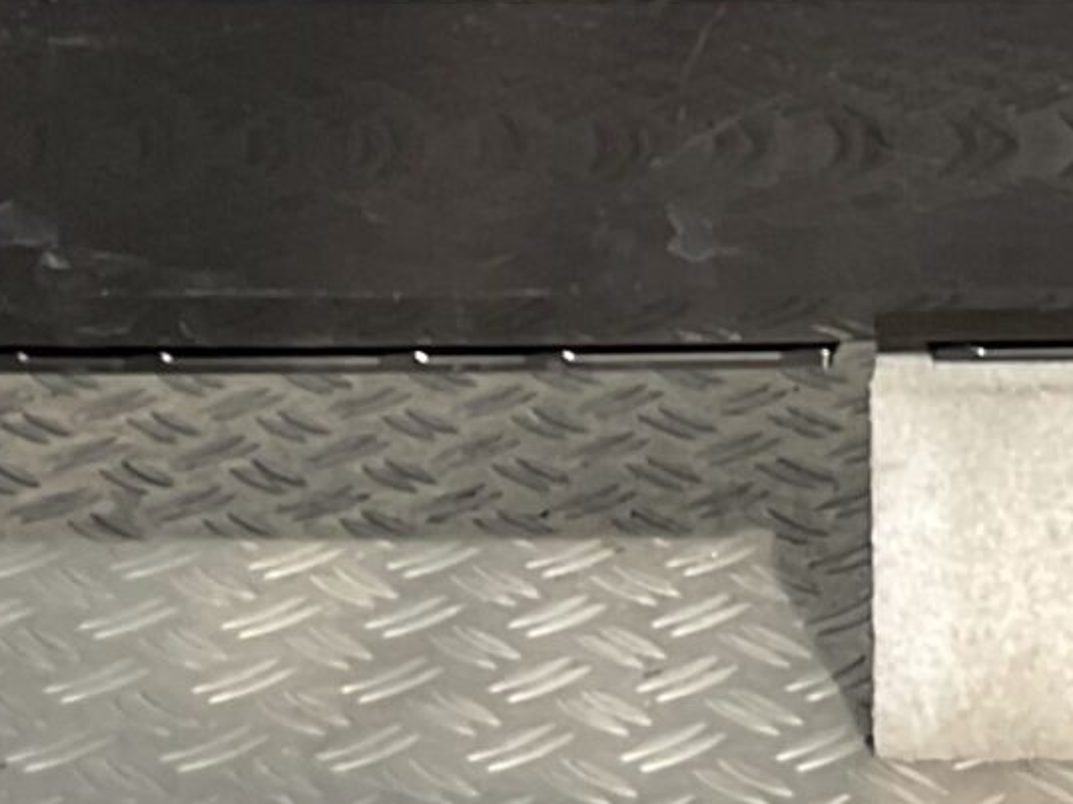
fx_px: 4276
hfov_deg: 14.1
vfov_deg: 10.0
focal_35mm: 138
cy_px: -774
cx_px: 999
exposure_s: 1/425
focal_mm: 3
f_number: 1.8
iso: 16
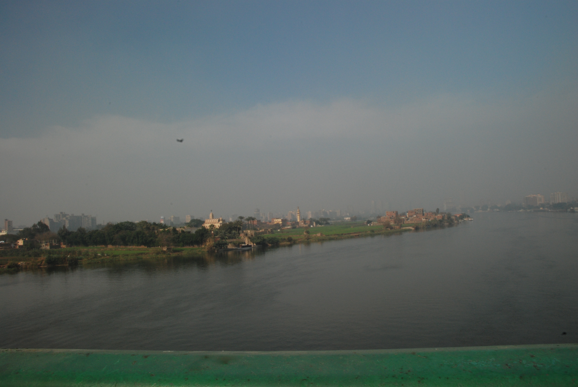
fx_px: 482
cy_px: 194
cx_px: 289
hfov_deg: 61.9
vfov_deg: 43.7
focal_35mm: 30
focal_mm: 20
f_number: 22
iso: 400
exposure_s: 1/50
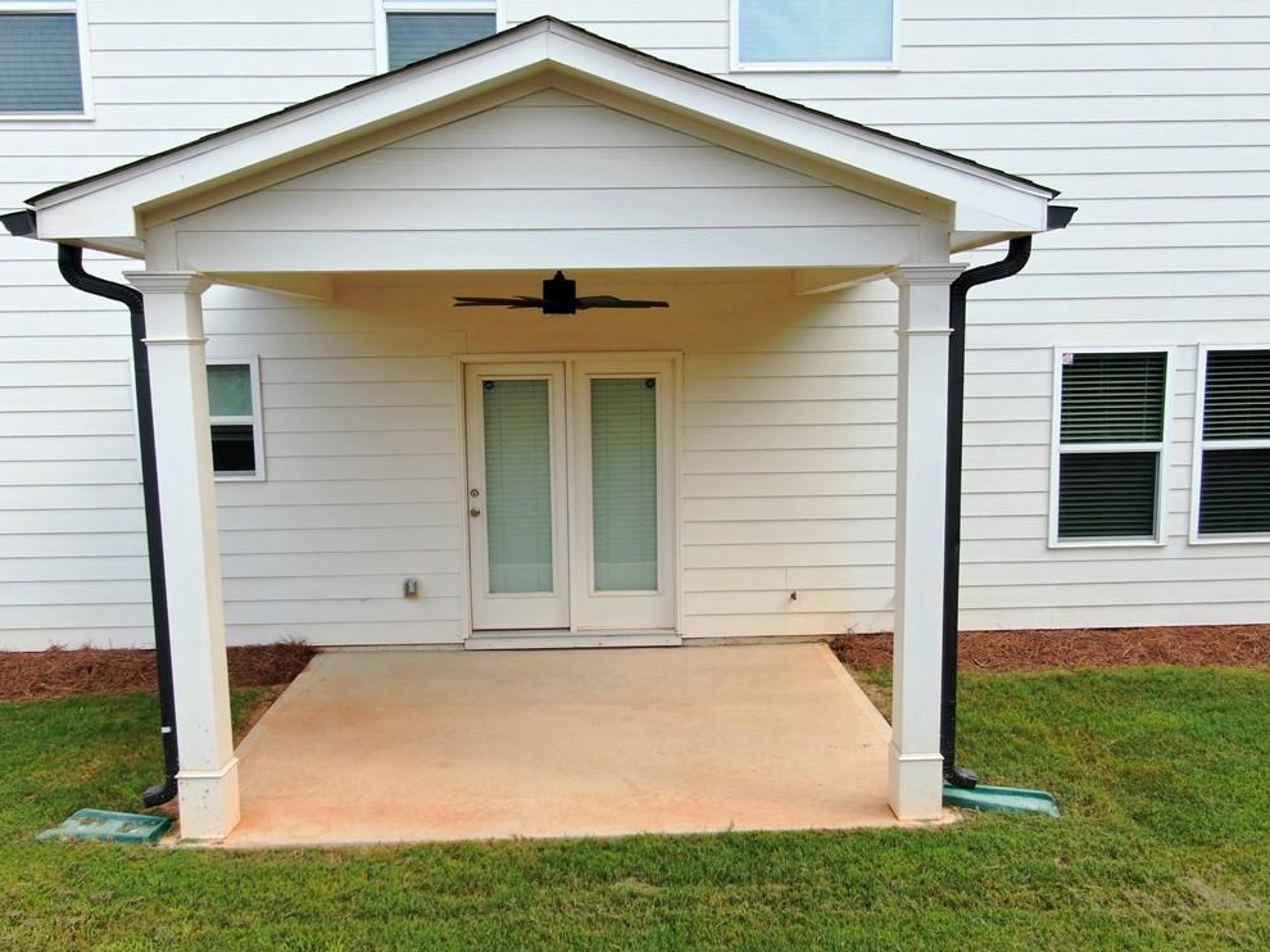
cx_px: 630
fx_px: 1100
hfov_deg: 60.0
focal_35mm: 30
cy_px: 486
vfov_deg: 46.8
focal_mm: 5.11
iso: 100
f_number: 3
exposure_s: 1/400
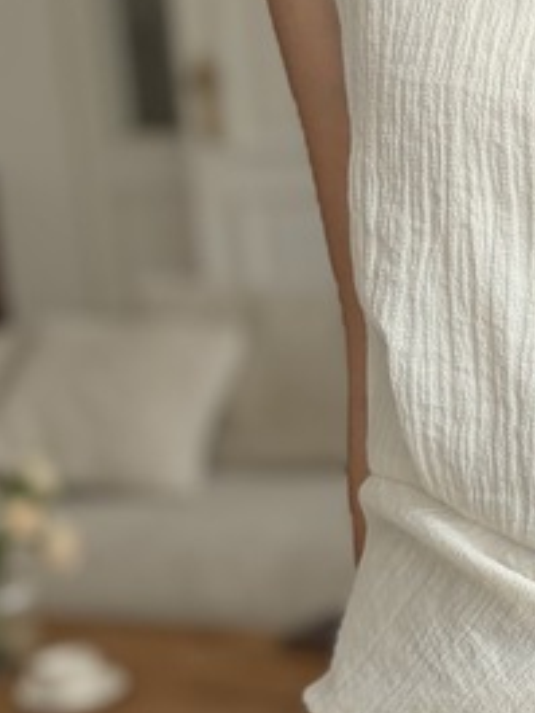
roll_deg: +1.8
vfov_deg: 19.7
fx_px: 2018
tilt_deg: -15.7
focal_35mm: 98
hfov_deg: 14.2
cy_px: 638
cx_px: 772
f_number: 1.6
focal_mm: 5.96
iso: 40
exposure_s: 1/122
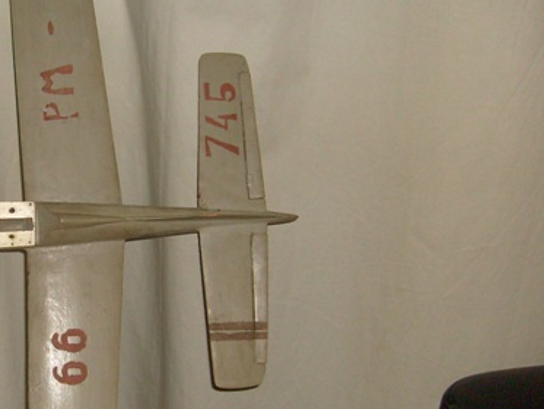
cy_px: 238
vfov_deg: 19.6
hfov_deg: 24.9
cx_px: 15
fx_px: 1179
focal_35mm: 75
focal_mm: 5.8
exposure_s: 1/45
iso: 100
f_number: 2.8
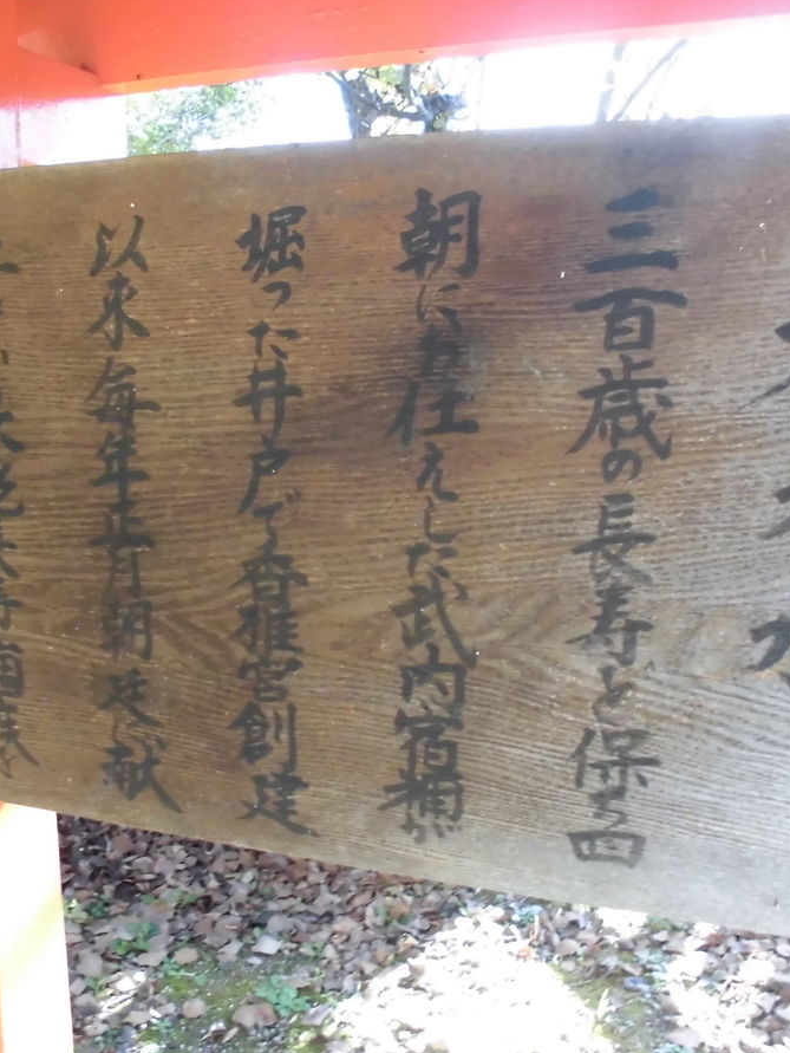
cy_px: 528
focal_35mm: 35
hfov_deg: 40.7
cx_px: 367
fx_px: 1064
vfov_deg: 52.6
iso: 400
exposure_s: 1/60
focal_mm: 4.6
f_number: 3.5
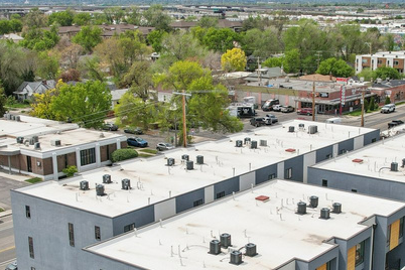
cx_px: 231
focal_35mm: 56
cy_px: 179
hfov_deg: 35.6
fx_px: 630
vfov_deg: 24.1
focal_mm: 8.4
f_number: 2.8
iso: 130
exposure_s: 1/3200
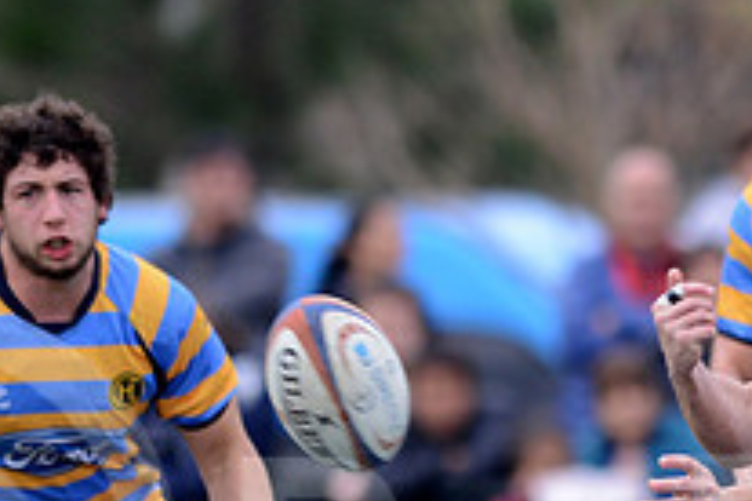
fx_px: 24626
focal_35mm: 1179
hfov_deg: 1.7
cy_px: 565
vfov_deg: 1.2
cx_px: 534
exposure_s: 1/800
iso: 800
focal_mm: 420
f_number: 4
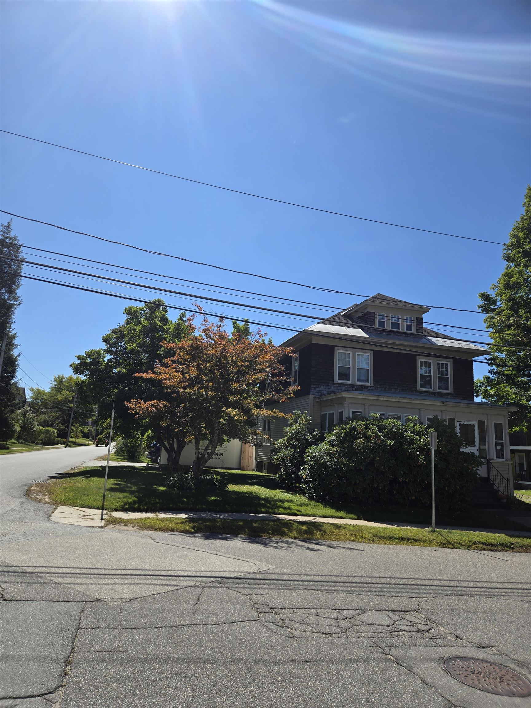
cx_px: 266
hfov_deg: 58.9
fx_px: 470
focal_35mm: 23
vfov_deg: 73.9
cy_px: 354
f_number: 1.8
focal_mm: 5.4
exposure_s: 1/2333
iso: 25
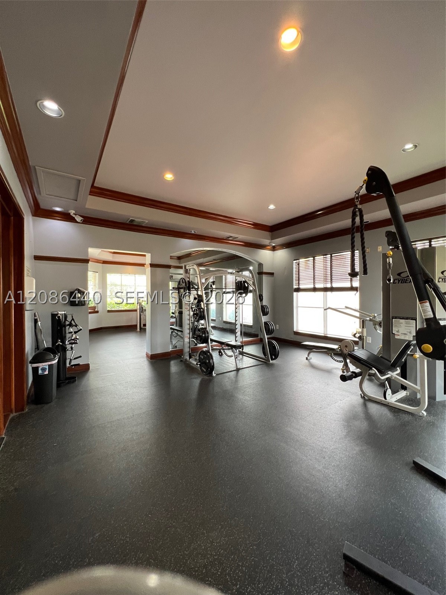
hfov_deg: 89.9
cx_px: 223
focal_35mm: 13
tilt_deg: +0.7
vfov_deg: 106.2
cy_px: 298
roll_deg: +0.2
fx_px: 223
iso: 125
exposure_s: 1/60
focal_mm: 1.57
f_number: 1.8
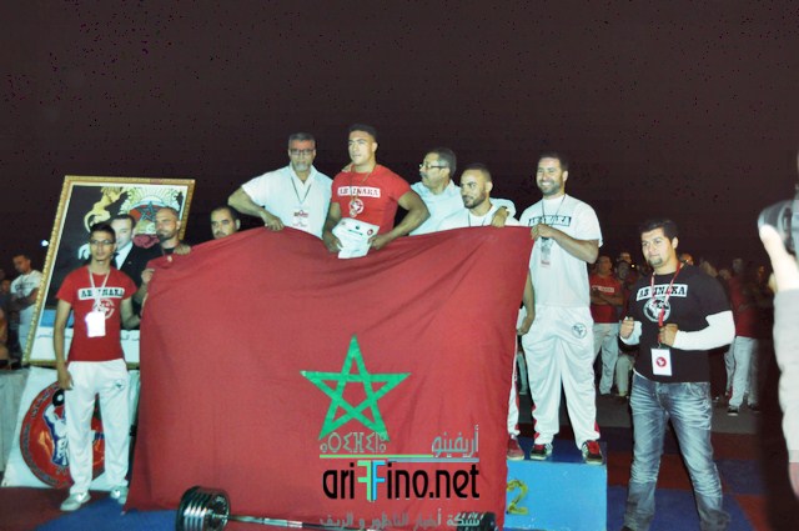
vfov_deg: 43.5
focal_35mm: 30
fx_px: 665
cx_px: 400
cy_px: 266
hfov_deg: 62.0
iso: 800
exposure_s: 1/60
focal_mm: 20
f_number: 3.5
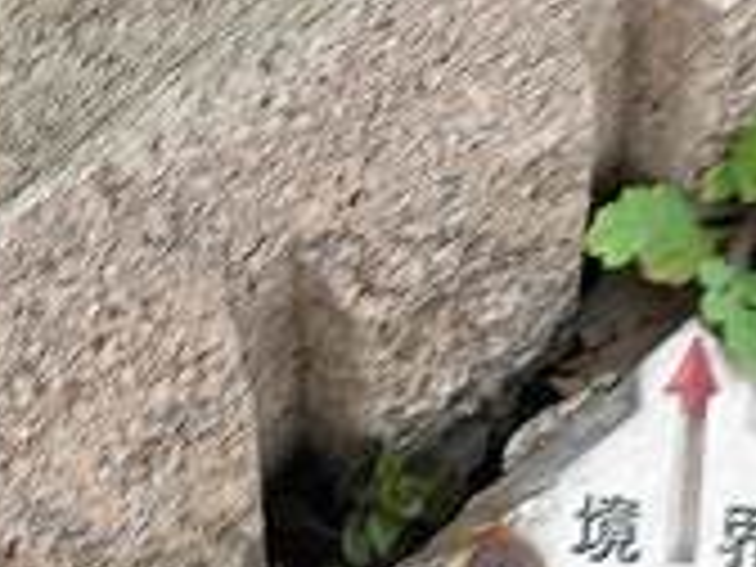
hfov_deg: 7.4
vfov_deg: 5.6
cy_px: 482
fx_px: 5809
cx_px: 688
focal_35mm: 266
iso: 79
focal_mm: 18.6
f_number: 4.2
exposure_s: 1/23.2
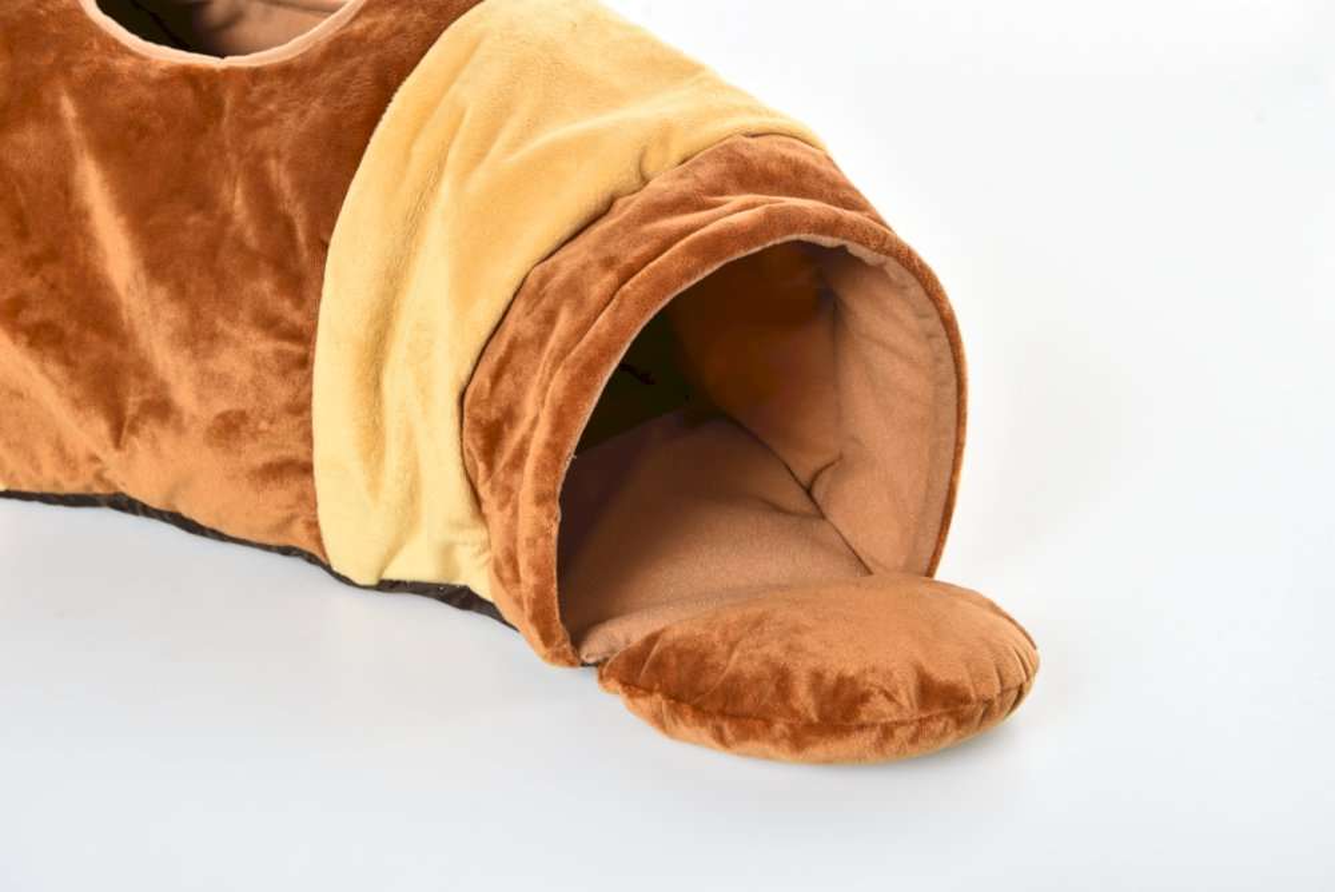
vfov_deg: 26.0
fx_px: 1929
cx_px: 668
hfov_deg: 38.2
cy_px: 446
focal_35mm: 52
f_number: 9
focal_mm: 52
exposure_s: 1/125
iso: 320
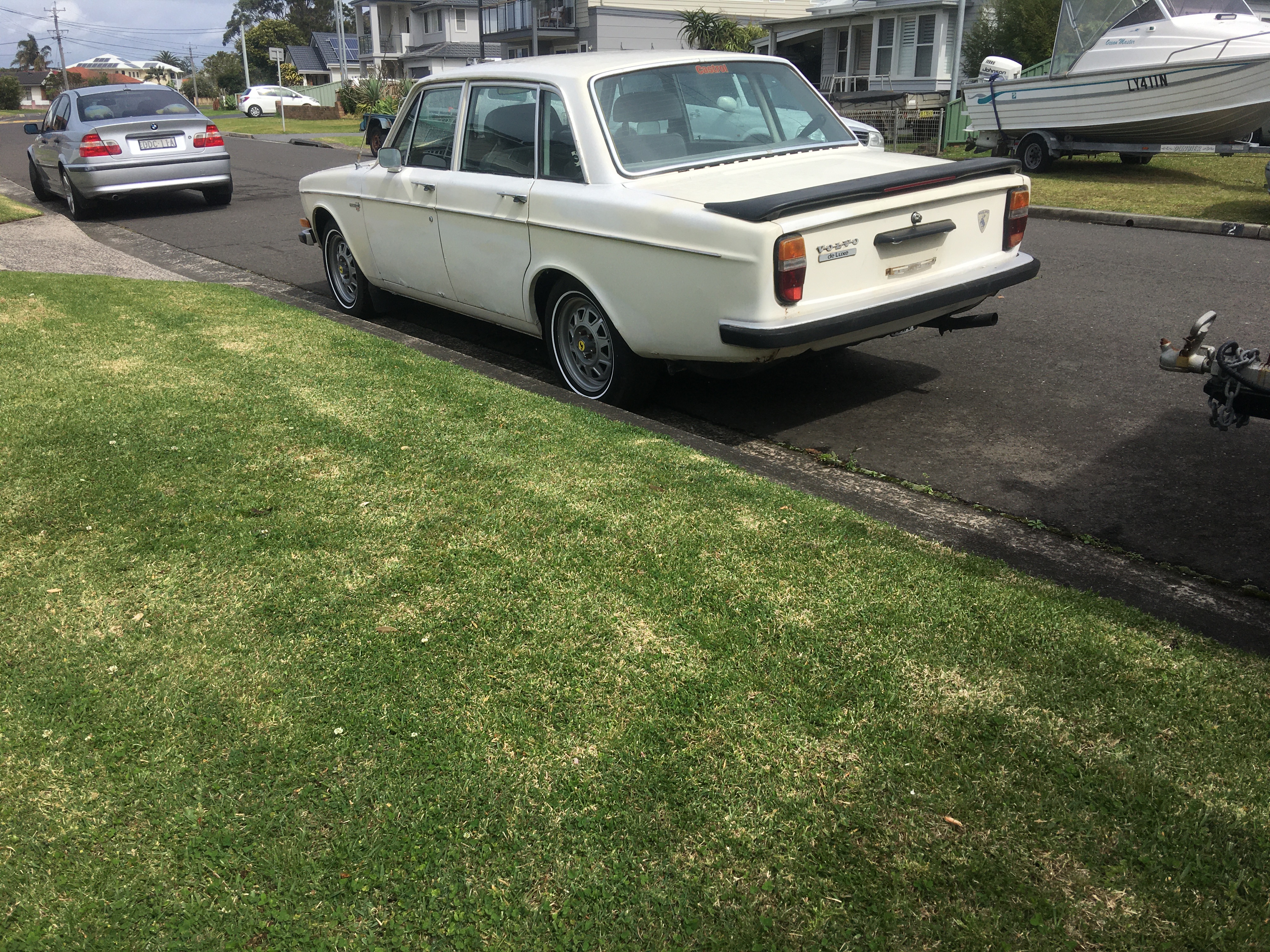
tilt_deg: -18.2
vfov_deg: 48.2
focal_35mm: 29
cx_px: 635
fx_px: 1064
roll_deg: +0.0
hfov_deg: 61.7
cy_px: 476
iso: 25
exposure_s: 1/2079
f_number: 2.2
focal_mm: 4.15
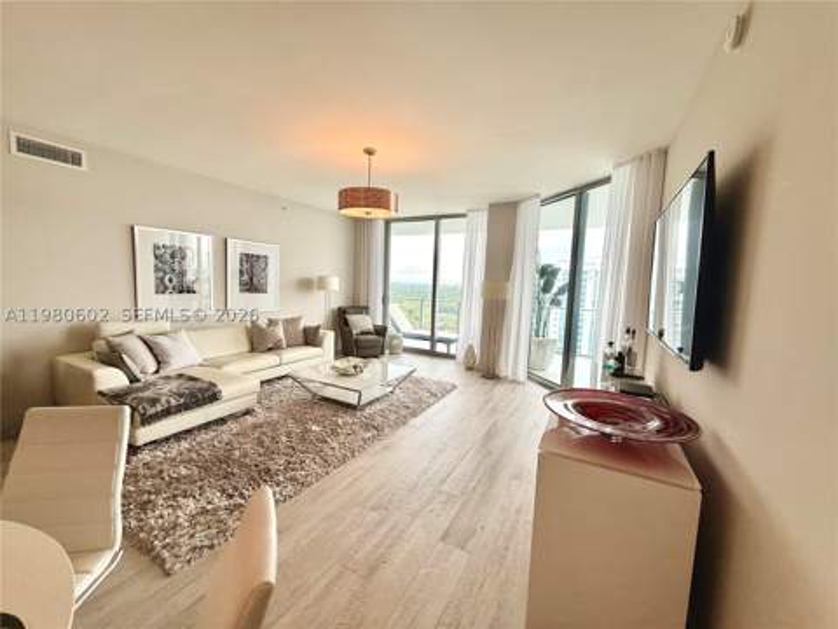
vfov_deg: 85.7
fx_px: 339
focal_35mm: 14
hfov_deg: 102.1
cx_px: 419
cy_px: 314
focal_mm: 2.22
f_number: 2.2
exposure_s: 1/224
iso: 50
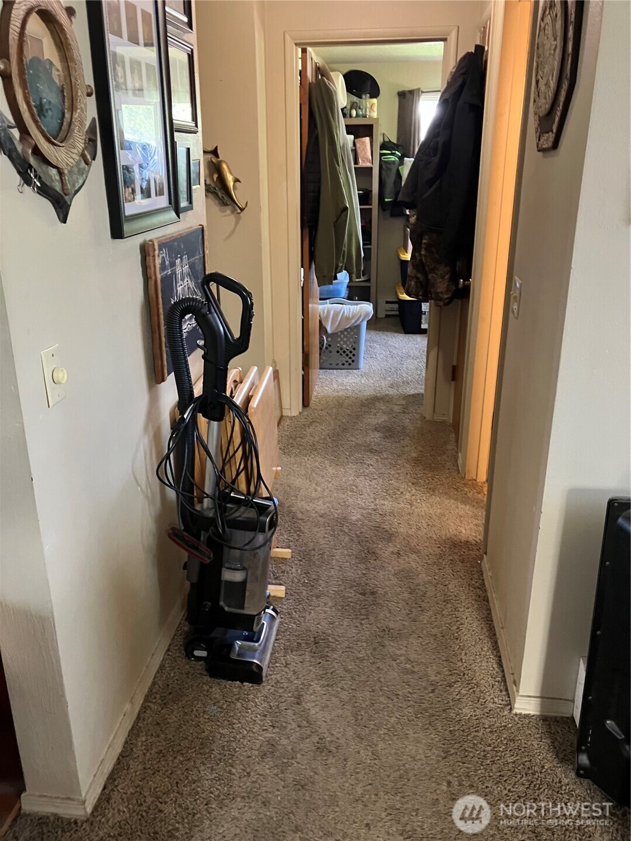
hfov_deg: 49.7
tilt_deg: -19.0
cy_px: 420
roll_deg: -0.6
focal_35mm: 28
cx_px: 316
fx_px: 681
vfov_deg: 63.4
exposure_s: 1/30
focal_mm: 3.99
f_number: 1.8
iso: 400
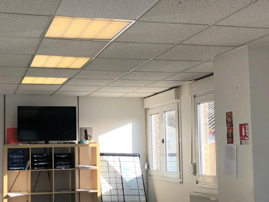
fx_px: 427
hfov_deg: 34.6
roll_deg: +0.6
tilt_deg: +6.1
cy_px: 114
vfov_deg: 26.5
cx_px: 92
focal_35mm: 55
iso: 20
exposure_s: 1/199
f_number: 1.8
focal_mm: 3.99
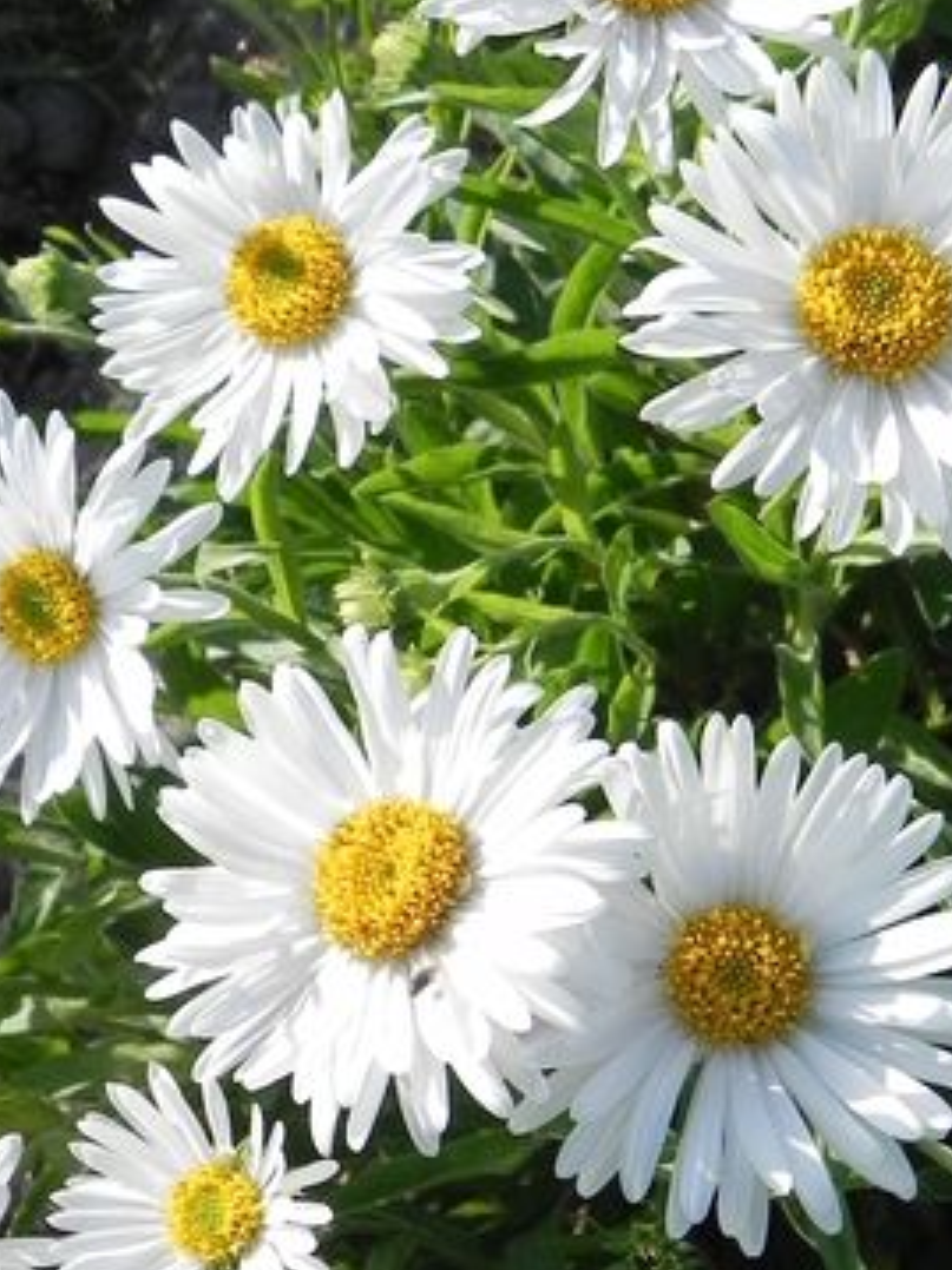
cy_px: 902
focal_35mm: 58
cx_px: 754
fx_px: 2128
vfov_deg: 32.8
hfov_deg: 24.8
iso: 160
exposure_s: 1/1250
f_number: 3.5
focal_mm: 4.6
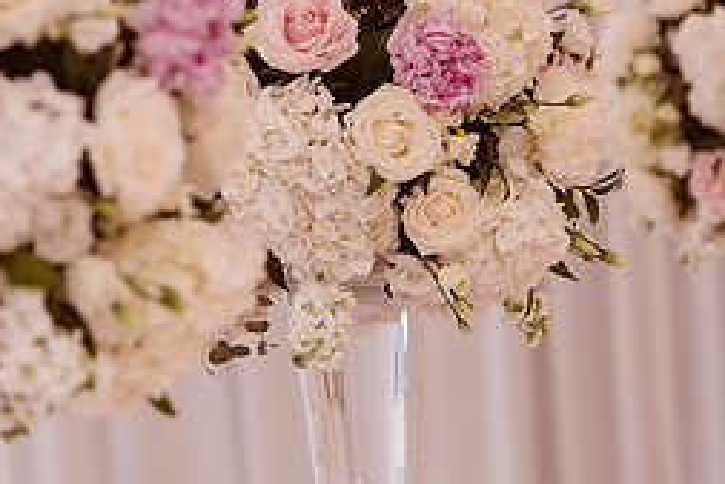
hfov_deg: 5.3
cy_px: 219
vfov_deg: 3.5
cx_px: 226
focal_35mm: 390
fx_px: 7858
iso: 320
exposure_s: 1/250
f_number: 5.6
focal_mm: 170
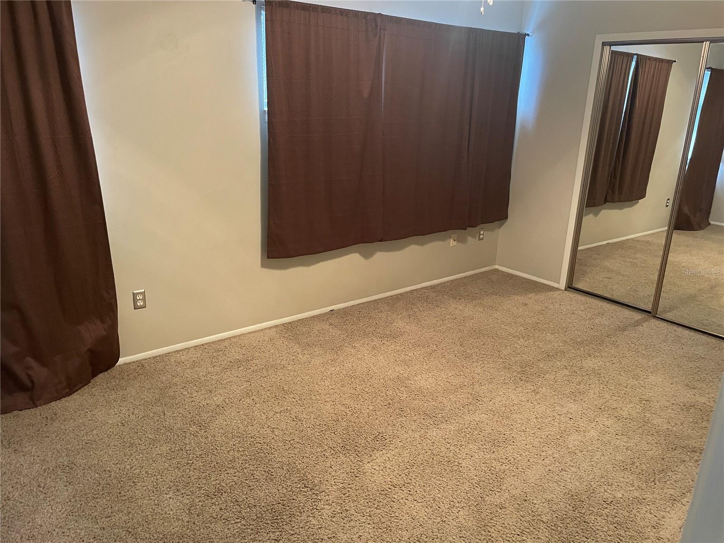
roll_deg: -2.0
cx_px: 362
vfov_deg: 53.1
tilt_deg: -18.7
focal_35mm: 26
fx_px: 544
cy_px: 272
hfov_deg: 67.3
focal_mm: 4.2
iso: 400
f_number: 1.6
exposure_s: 1/40
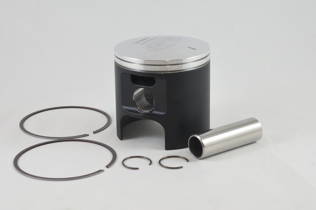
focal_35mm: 52
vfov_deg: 26.0
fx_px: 456
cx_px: 158
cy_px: 105
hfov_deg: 38.2
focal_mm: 19.3
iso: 400
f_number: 4.5
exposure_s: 1/125
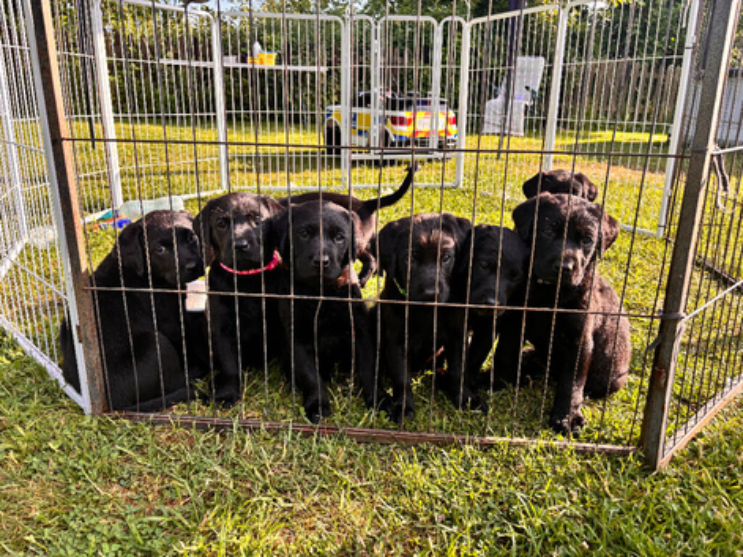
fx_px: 558
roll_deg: -2.6
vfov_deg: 53.0
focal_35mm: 26
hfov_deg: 67.3
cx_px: 372
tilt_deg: -16.6
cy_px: 278
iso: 50
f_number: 1.6
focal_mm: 5.96
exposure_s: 1/531
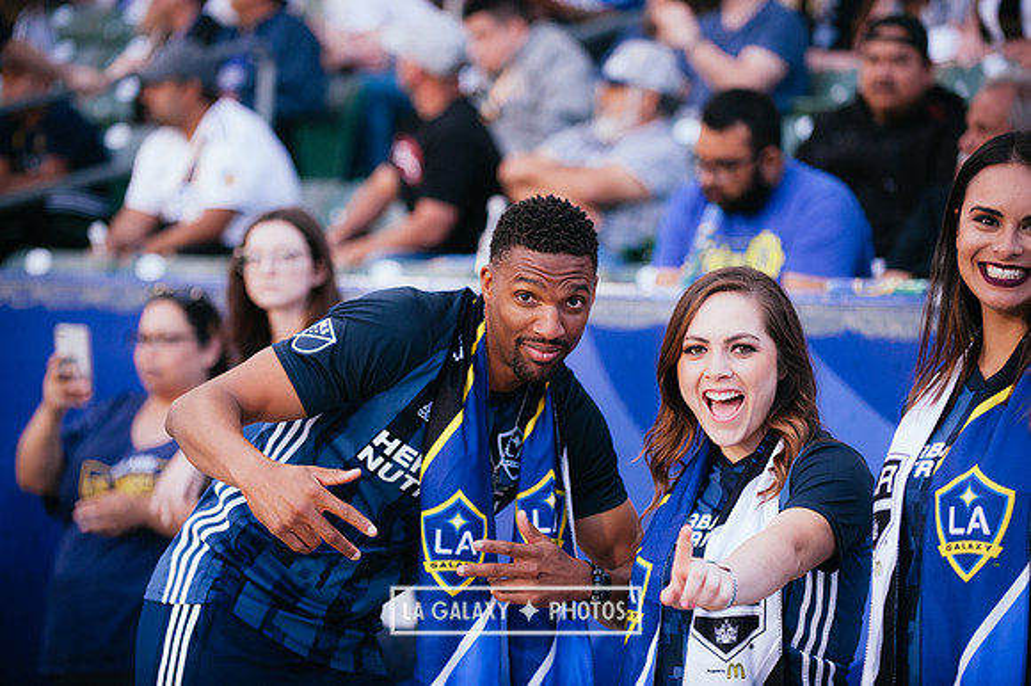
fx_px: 3721
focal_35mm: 130
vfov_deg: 10.5
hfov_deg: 15.8
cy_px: 343
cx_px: 516
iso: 1600
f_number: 2.8
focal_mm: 130
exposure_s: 1/640
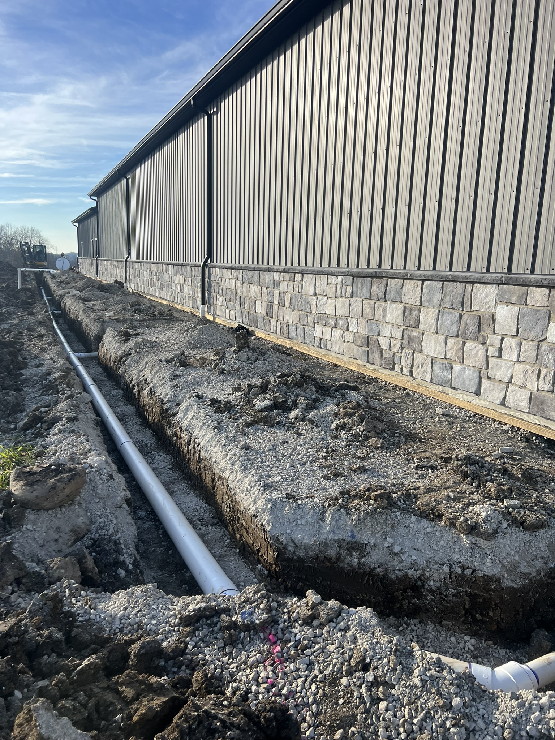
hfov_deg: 53.1
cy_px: 370
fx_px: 556
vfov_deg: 67.3
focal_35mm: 26
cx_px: 278
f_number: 1.5
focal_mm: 5.7
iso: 50
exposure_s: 1/2915
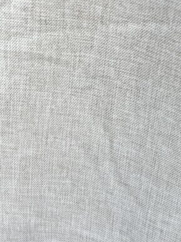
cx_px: 30
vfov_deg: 12.6
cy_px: 551
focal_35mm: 128
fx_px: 892
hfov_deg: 11.5
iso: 64
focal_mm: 6.76
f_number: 1.78
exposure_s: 1/249
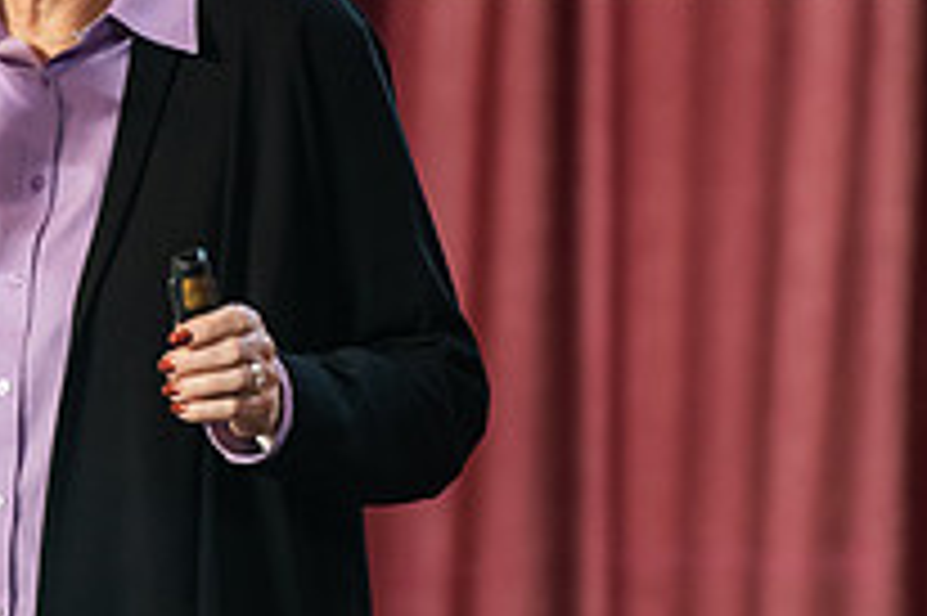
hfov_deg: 3.7
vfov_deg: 2.4
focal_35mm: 563
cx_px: 58
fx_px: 14485
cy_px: 56
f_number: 3.2
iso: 2500
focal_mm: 200
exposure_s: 1/200
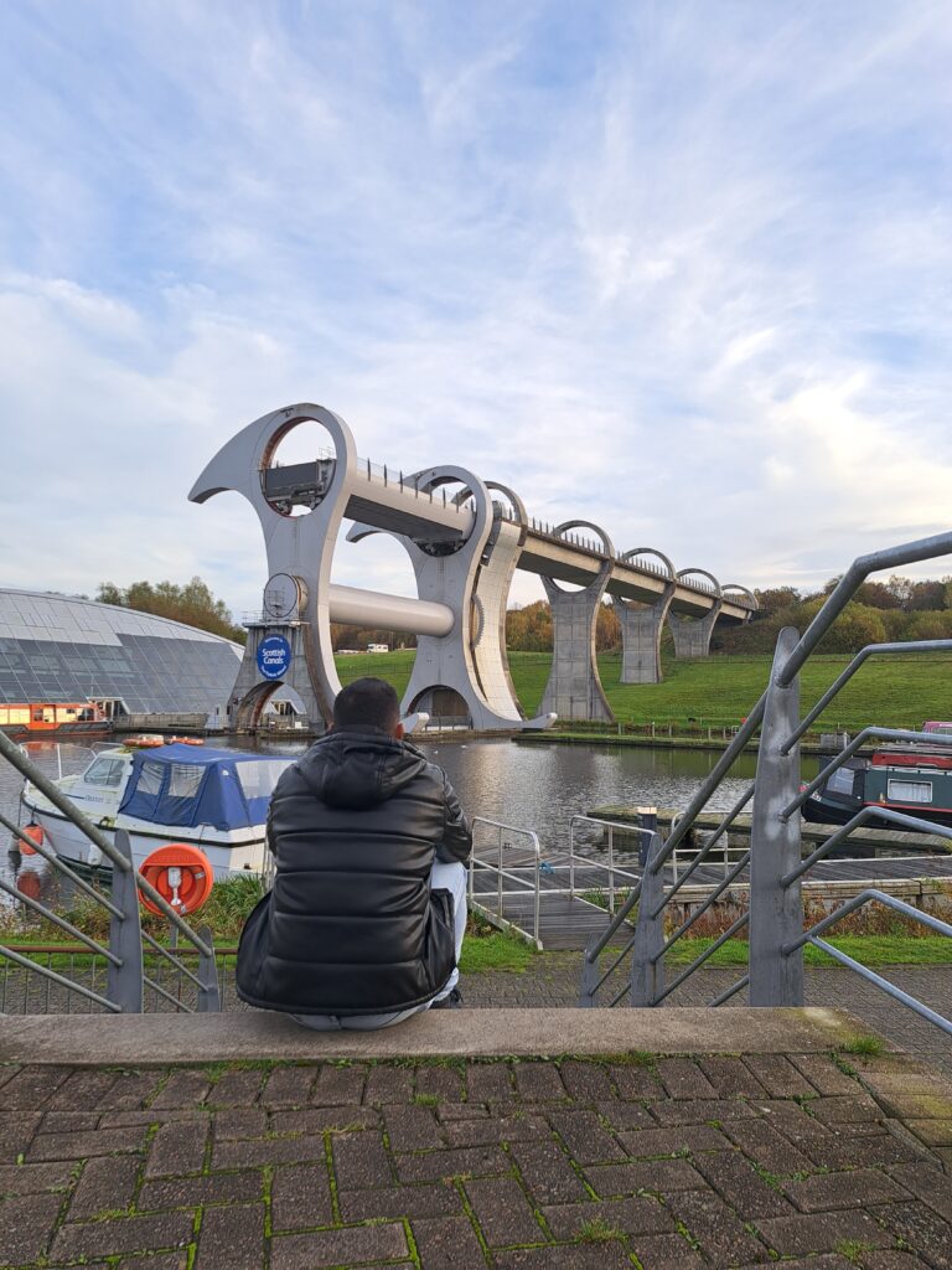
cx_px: 476
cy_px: 635
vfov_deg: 71.6
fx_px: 880
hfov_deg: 56.8
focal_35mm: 24
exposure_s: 1/196
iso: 50
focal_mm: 5.23
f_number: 1.8
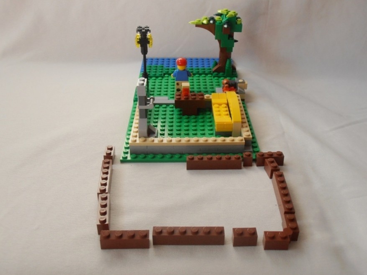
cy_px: 140
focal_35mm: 38
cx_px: 188
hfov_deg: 49.0
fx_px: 403
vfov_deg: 37.7
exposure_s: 1/80
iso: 80
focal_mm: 6.61
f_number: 3.9
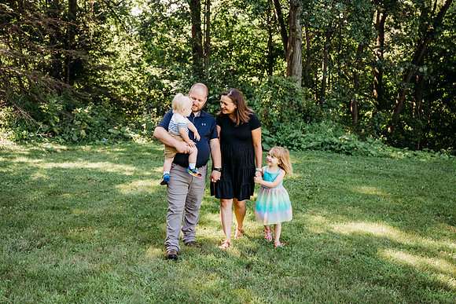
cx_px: 212
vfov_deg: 33.3
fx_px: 509
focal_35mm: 40
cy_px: 165
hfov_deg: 48.2
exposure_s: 1/640
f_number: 3.2
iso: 640
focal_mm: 37
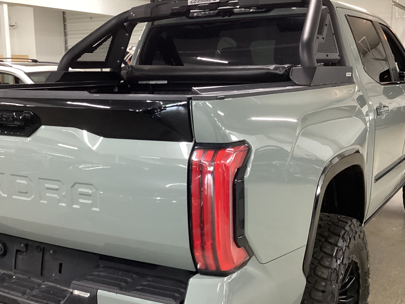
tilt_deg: -11.6
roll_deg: +0.4
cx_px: 171
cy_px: 158
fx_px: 515
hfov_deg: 42.8
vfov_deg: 32.9
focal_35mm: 44
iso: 250
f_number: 2.4
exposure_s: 1/33
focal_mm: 3.3
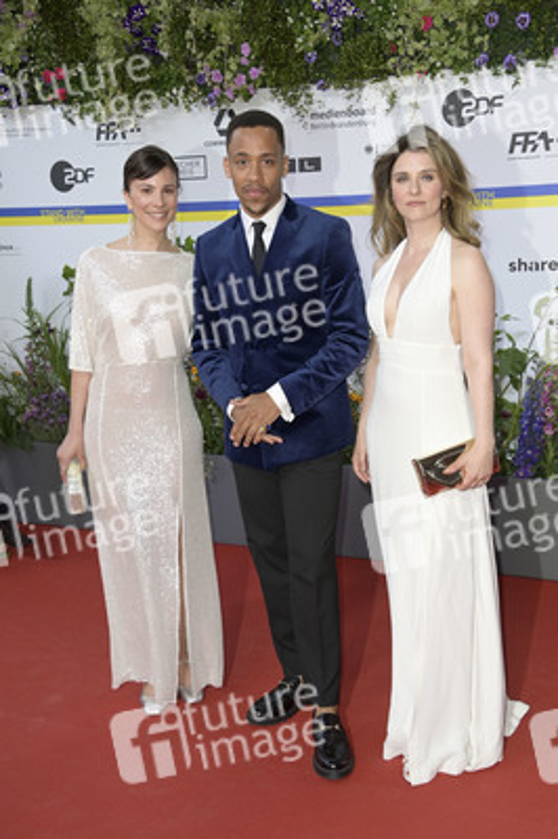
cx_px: 279
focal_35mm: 48
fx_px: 1118
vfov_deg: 41.1
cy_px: 420
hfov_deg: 28.0
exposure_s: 1/250
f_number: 6.3
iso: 640
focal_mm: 48
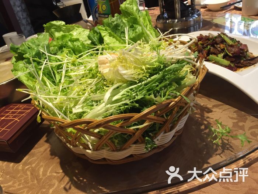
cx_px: 129
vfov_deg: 48.2
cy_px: 97
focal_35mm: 29
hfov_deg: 61.7
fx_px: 216
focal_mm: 4.15
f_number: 2.2
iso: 50
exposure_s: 1/33
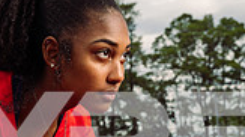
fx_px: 752
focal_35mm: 116
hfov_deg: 18.4
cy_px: 245
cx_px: 56
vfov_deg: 9.9
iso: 125
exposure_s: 1/200
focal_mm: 40
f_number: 7.1
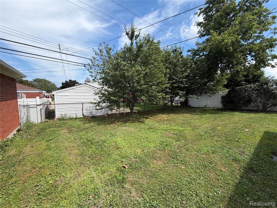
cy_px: 104
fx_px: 112
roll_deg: +0.4
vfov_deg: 85.7
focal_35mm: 14
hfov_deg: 102.1
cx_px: 138
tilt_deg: -4.8
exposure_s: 1/770
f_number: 2.2
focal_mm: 2.22
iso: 25
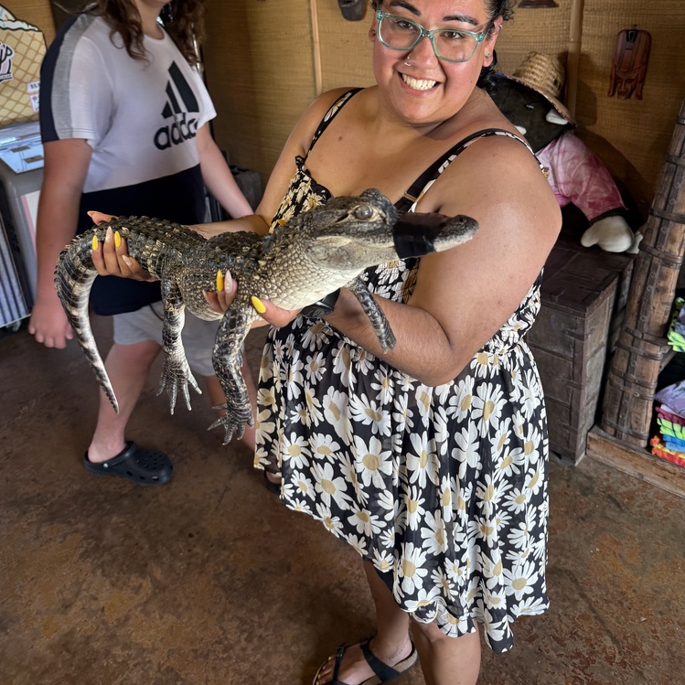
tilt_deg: -22.8
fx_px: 649
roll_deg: +3.1
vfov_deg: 54.4
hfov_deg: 55.6
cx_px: 335
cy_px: 222
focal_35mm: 29
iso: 200
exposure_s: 1/121
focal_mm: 6.76
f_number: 1.78
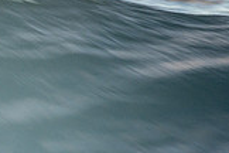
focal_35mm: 2684
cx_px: -154
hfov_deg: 0.8
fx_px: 17072
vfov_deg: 0.5
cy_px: 189
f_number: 14
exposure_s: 1/25
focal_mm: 500
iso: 100
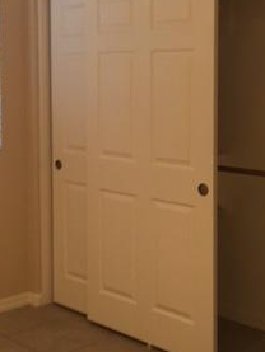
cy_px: 127
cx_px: 48
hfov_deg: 21.6
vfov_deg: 28.8
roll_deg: +0.1
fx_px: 683
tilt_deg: -4.8
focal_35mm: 67
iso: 125
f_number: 2.2
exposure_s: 1/30
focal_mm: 4.15
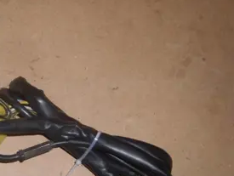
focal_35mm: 61
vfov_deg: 24.0
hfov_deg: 30.5
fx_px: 413
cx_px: 31
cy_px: 106
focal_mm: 5.8
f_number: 7.1
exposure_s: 1/30
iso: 50
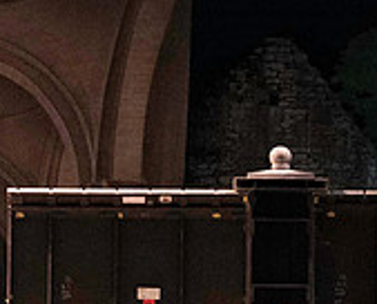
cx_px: -40
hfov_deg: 8.5
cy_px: 70
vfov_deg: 6.9
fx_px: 2516
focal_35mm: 225
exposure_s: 1/320
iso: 25600
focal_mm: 70
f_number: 2.8
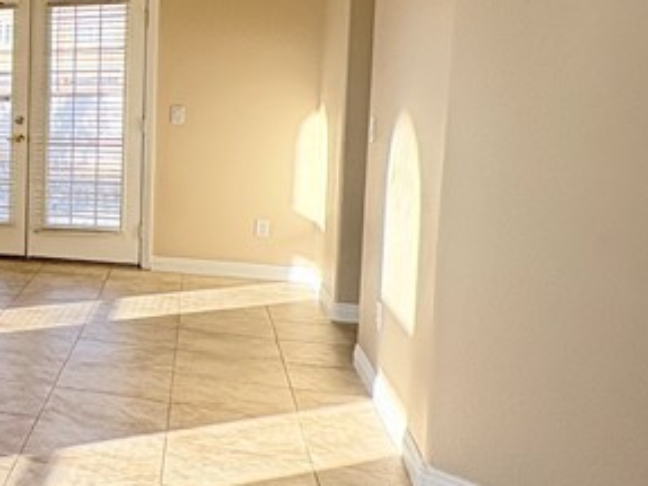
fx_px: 936
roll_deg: +1.3
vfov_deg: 28.9
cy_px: 160
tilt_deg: -3.3
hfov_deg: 27.1
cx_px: -318
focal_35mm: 50
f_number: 2.2
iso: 64
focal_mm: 2.22
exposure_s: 1/210
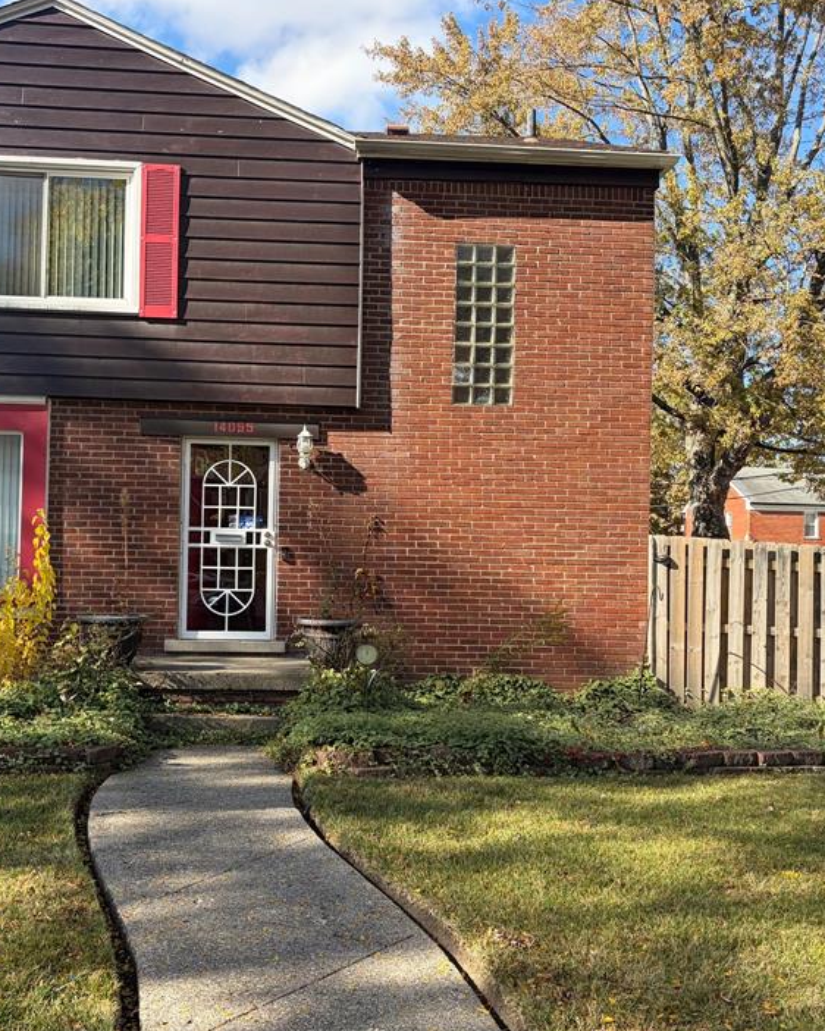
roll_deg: -0.6
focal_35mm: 37
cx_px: 333
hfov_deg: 40.0
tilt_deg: +1.8
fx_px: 1129
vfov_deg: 49.1
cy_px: 529
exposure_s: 1/1155
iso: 64
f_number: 1.6
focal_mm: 5.96
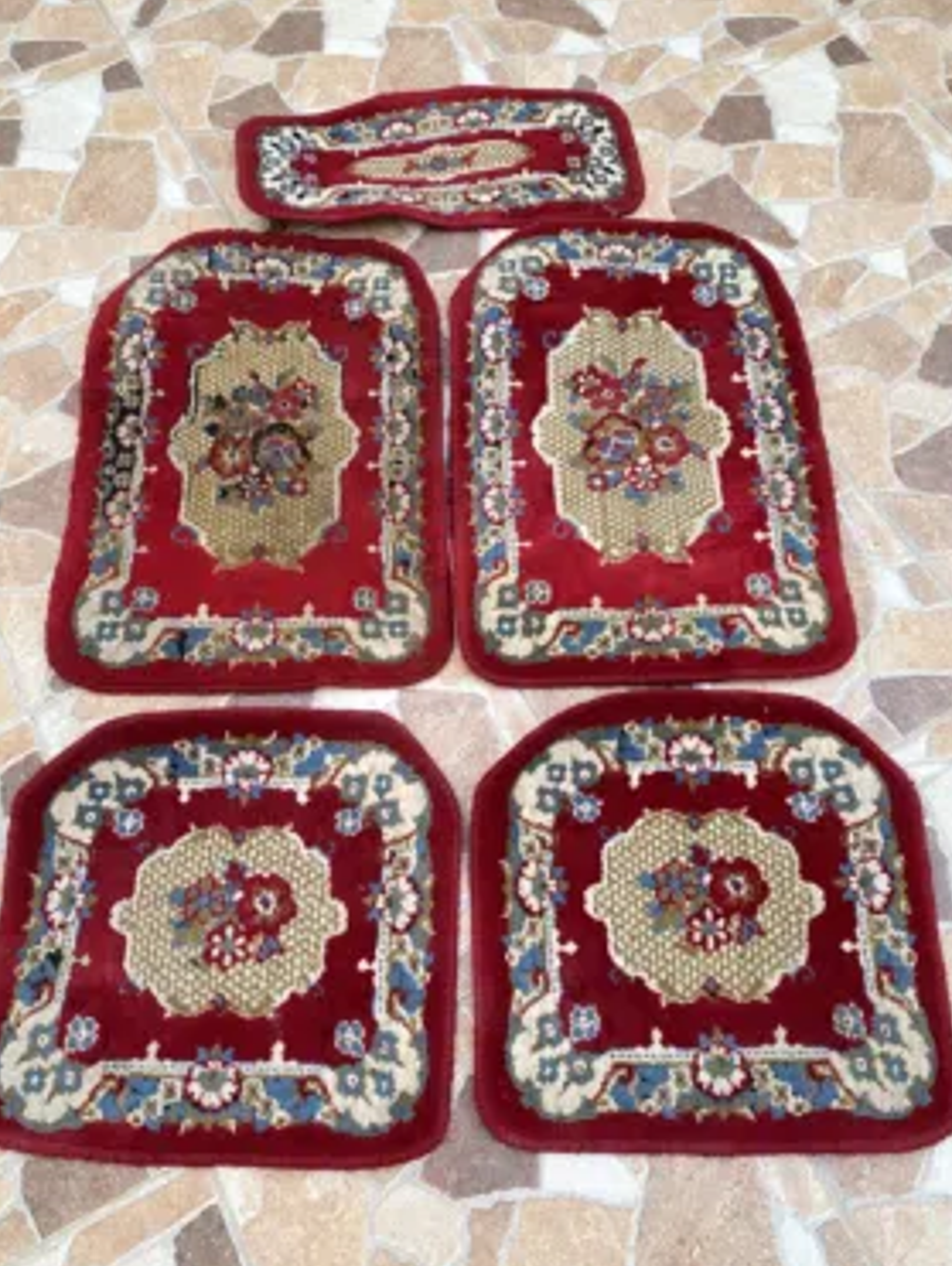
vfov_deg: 63.4
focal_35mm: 28
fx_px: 1025
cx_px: 464
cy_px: 607
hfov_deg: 49.8
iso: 250
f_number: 1.8
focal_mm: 4.25
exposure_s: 1/60
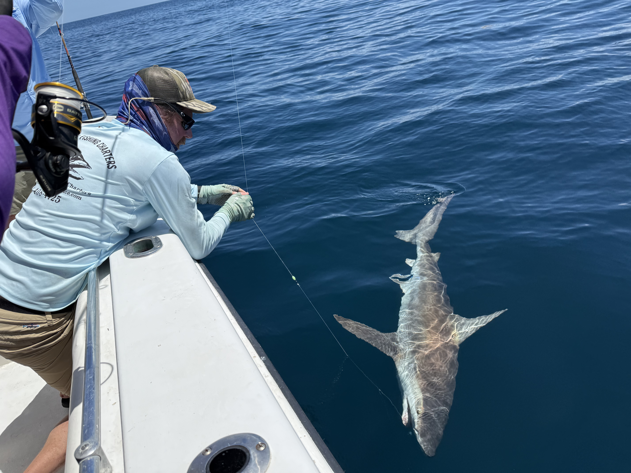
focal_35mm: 24
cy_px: 236
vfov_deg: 56.8
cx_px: 316
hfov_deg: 71.6
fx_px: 437
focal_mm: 6.76
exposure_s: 1/8130
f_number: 1.78
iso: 80
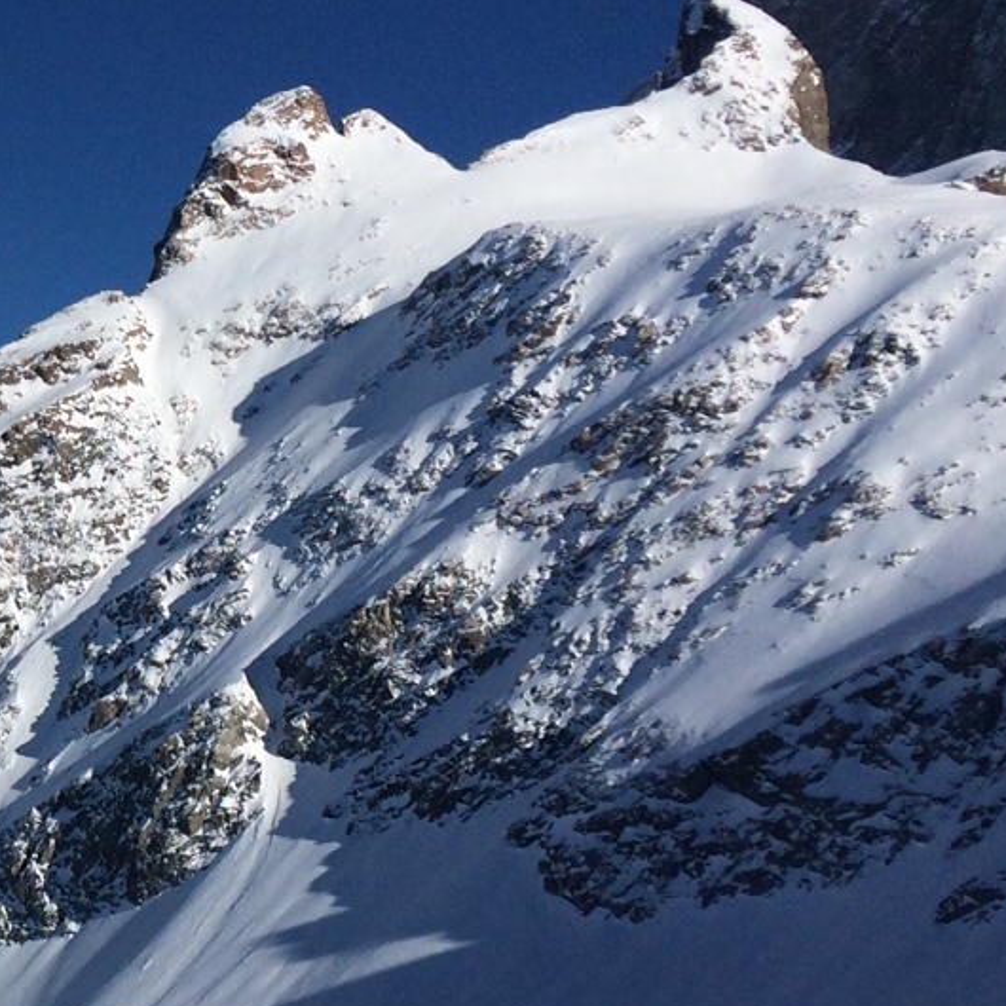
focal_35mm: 79
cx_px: -370
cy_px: 524
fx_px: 2597
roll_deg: -2.8
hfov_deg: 19.8
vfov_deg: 21.9
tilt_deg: +2.5
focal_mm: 4.15
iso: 40
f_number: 2.2
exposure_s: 1/8264
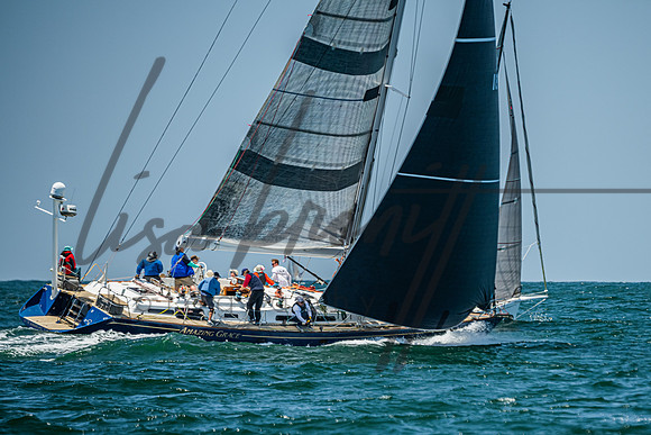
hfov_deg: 4.7
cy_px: 297
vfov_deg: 3.1
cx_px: 444
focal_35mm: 439
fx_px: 7934
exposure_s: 1/640
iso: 320
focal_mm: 320
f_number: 5.6
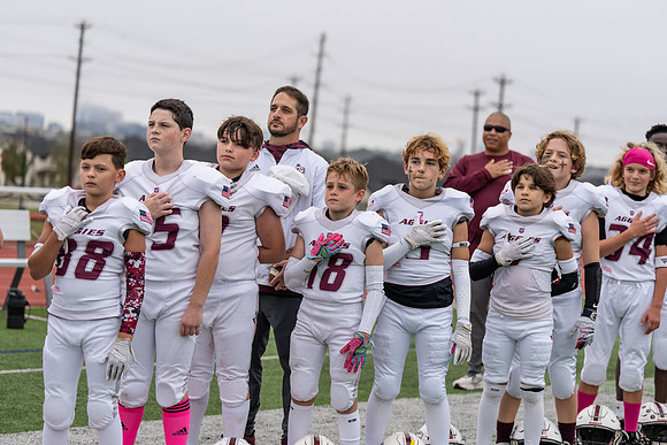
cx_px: 334
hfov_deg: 22.6
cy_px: 222
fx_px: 1668
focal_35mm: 90
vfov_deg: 15.2
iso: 500
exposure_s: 1/1250
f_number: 2.8
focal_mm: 90
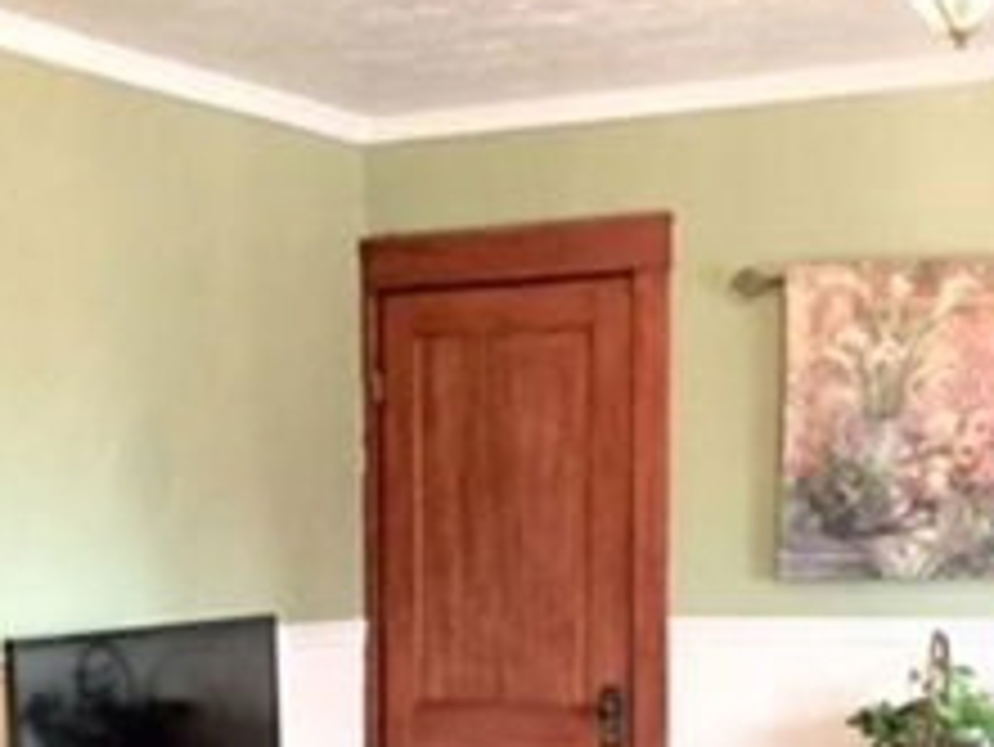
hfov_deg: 23.1
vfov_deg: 17.2
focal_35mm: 84
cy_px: 765
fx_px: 2413
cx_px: 270
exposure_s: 1/30
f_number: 2.2
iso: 160
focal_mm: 4.15
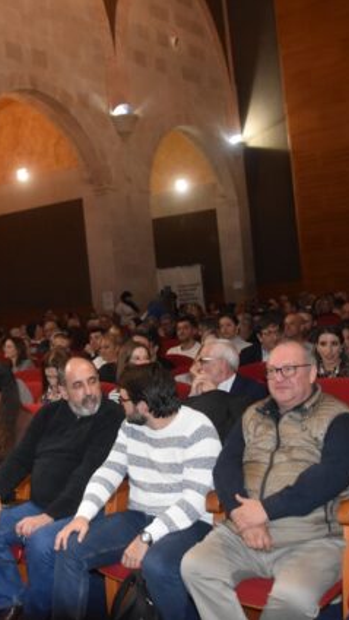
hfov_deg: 23.6
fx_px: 818
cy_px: 309
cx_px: 54
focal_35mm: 50
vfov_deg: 41.5
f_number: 3.8
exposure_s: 1/60
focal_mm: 21
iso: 2200
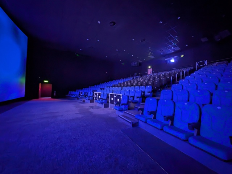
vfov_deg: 94.6
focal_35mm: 12
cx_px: 116
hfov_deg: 110.5
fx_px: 81
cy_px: 87
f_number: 1.95
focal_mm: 2.23
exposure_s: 1/3.2
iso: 1876
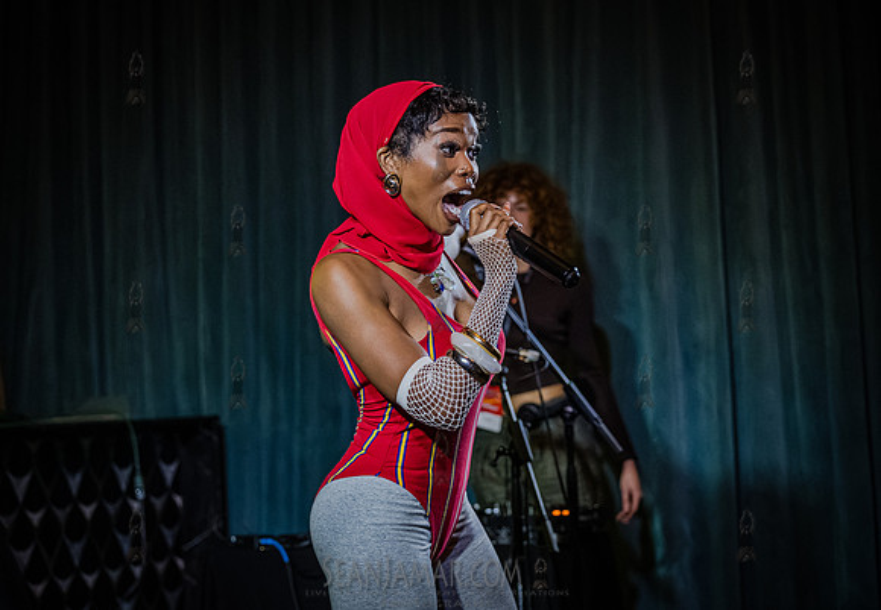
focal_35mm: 74
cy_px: 288
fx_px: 1839
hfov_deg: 26.9
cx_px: 372
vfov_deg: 18.9
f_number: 3.2
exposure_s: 1/400
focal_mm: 65
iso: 12800
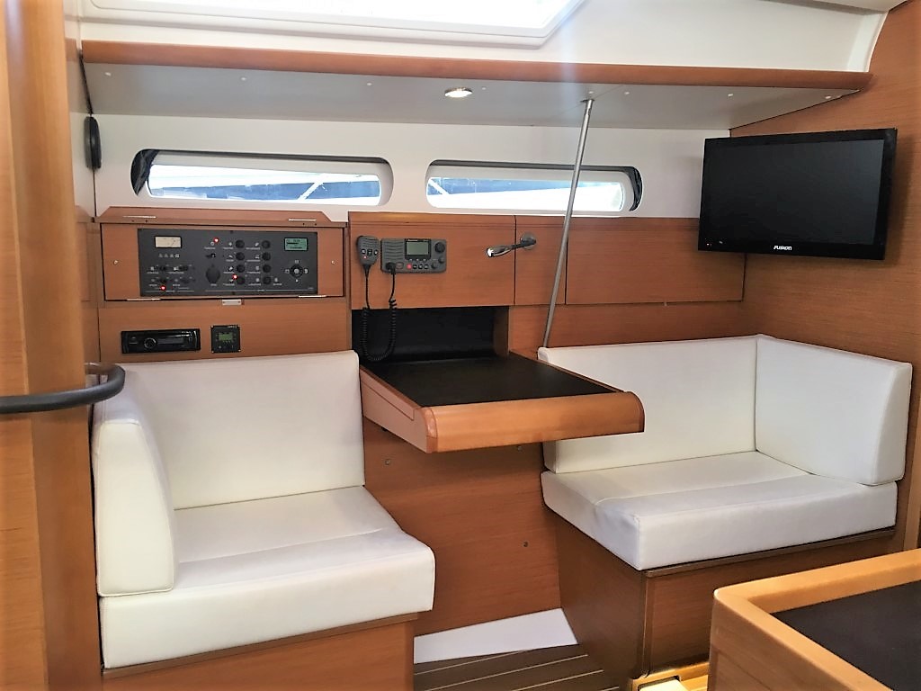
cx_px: 460
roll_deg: -0.3
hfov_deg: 61.7
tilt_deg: -9.2
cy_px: 346
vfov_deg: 48.2
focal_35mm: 29
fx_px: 772
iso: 50
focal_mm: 4.15
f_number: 2.2
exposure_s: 1/33
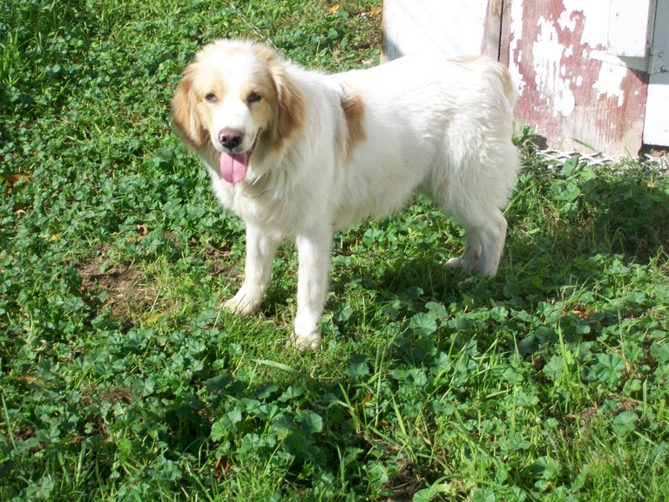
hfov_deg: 22.5
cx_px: 334
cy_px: 251
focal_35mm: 87
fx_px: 1681
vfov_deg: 17.0
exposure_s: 1/400
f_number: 4.3
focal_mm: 14.3
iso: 64
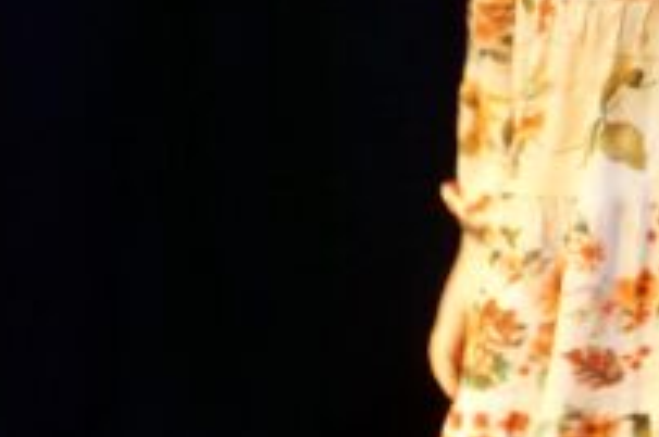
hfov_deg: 8.7
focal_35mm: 228
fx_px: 4167
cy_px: -78
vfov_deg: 6.0
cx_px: 1103
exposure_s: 1/20
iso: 320
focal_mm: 30
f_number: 4
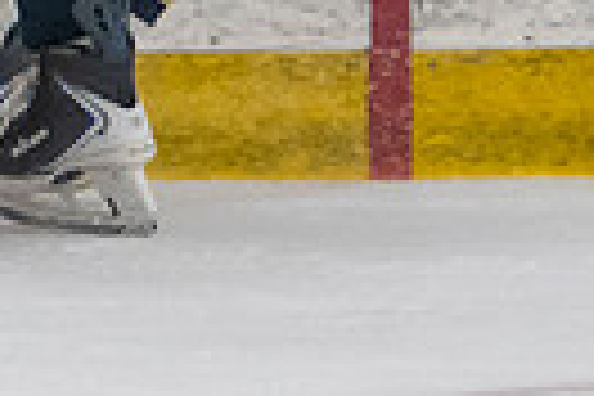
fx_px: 21415
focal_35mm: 1298
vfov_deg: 1.1
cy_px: -685
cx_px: -202
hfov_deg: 1.6
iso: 2000
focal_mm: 150
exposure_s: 1/640
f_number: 3.2
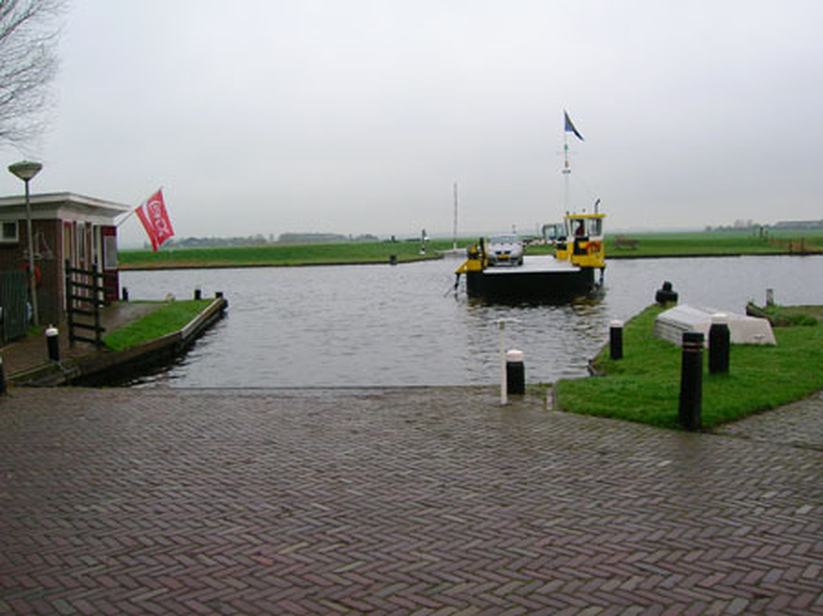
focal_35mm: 34
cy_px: 308
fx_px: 808
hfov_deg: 54.0
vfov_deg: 41.8
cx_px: 412
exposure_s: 1/82
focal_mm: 5.7
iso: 50
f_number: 4.9
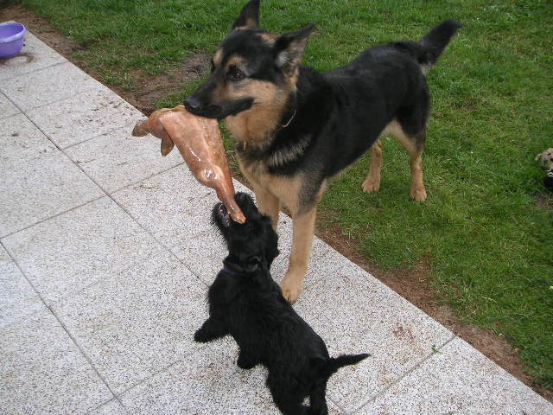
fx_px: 607
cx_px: 276
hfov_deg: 49.0
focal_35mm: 38
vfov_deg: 37.7
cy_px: 208
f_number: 2.8
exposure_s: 1/350
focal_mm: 6
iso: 50
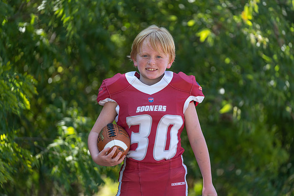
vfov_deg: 9.3
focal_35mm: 148
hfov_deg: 13.9
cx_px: 147
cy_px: 98
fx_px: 1209
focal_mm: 148
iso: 80
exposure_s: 1/320
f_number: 2.8
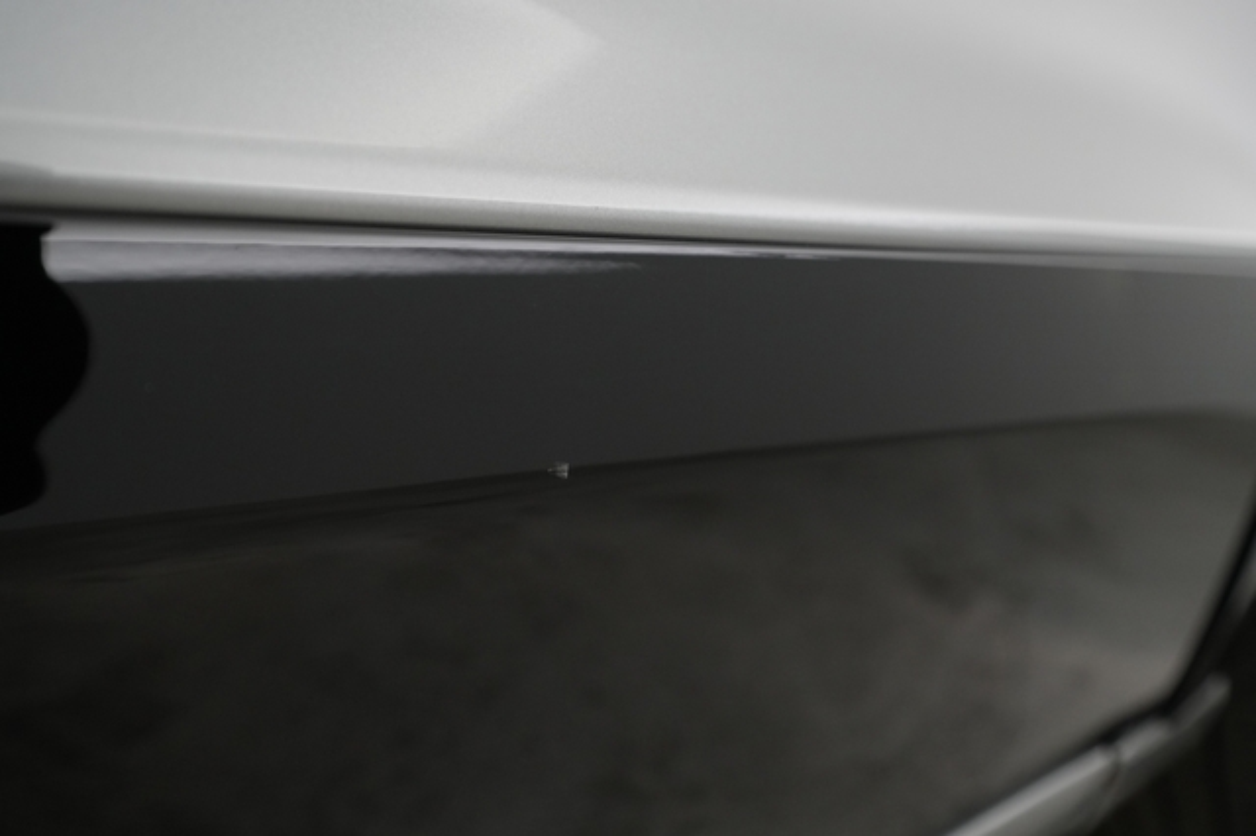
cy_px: 418
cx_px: 628
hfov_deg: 65.5
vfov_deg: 46.4
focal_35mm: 28
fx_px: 976
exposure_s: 1/80
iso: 2500
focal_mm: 28
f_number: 4.5
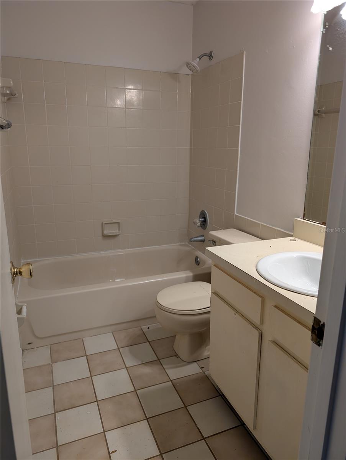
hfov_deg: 56.9
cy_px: 230
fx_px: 319
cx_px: 173
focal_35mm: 24
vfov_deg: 71.5
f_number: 1.68
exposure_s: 1/30
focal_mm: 6.9
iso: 24
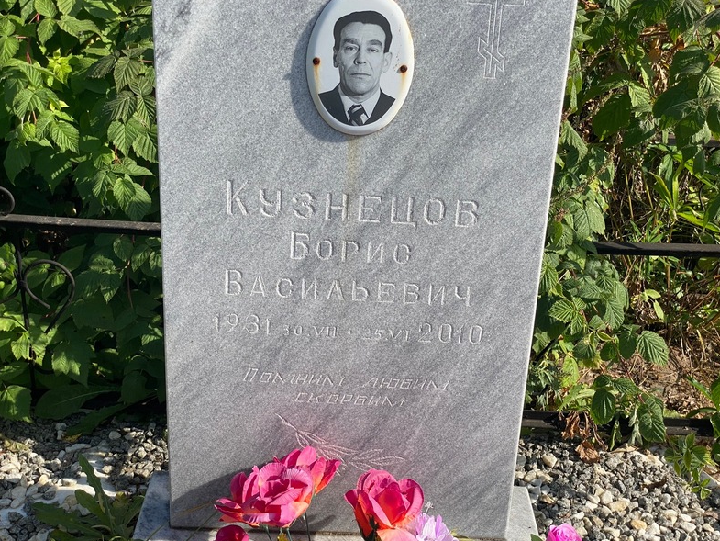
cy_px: 270
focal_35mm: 53
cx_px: 365
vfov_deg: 27.5
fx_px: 1103
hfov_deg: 36.2
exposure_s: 1/1065
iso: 20
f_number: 2
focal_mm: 6
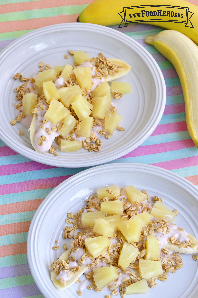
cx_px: 99
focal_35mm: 135
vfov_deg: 15.2
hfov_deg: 10.1
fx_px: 1117
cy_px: 149
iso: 320
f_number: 18
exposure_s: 1/3
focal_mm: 90
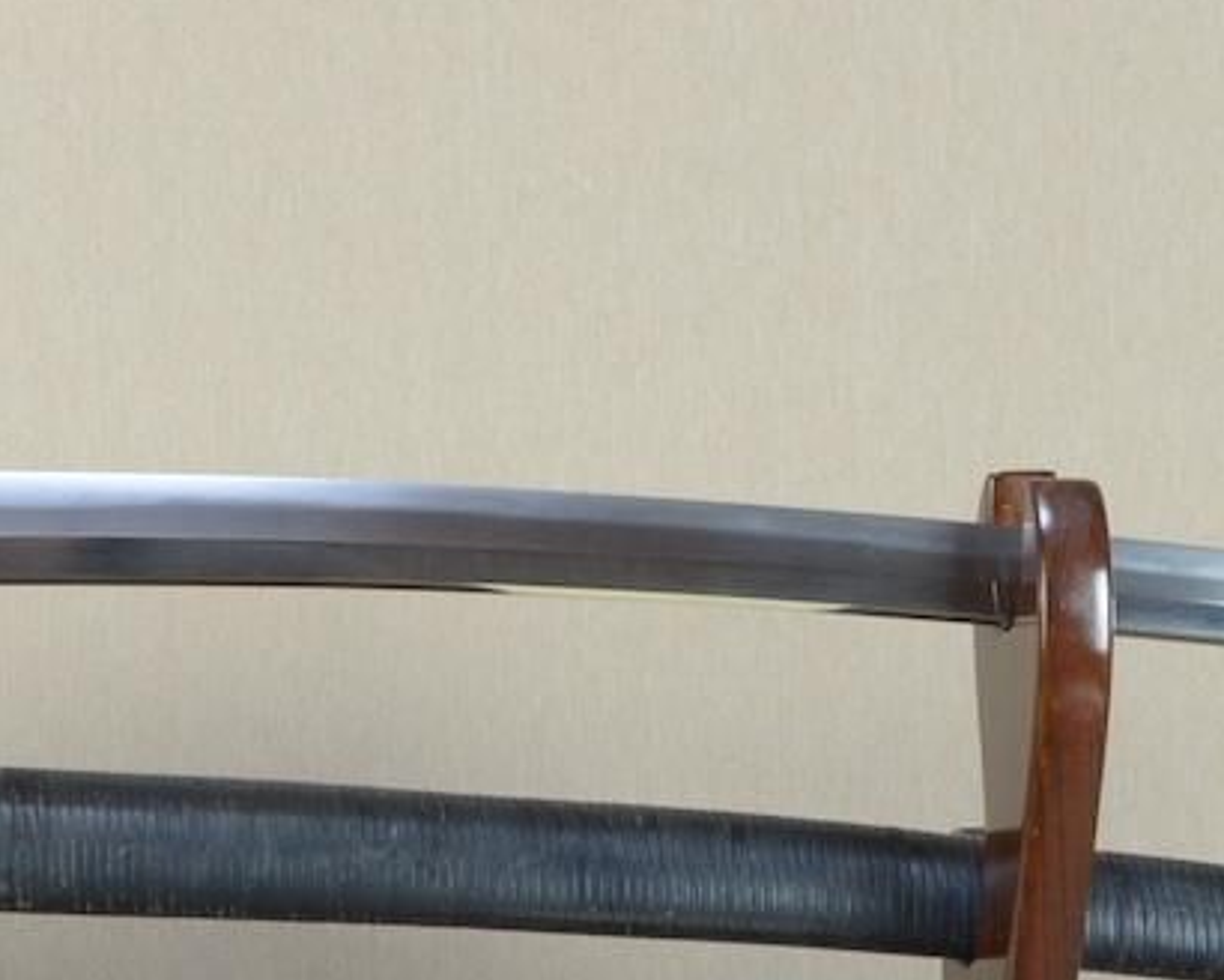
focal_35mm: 96
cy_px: 796
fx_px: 3478
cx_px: 170
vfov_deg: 15.9
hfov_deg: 19.7
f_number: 11
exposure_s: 1/2
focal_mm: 20
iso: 400
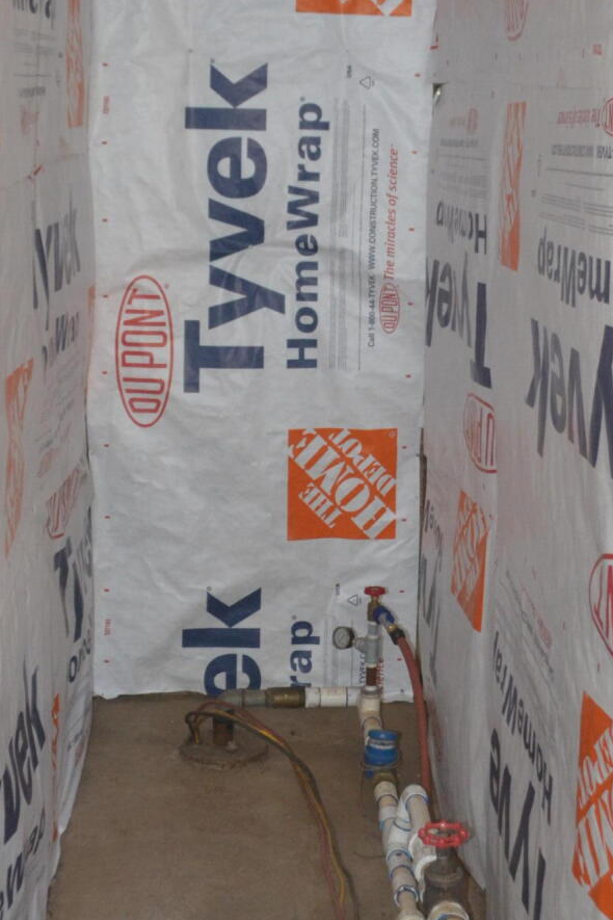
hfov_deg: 22.2
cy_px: 370
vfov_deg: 32.8
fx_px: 1558
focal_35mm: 61
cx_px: 342
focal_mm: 18
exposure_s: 1/30
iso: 800
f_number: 3.5
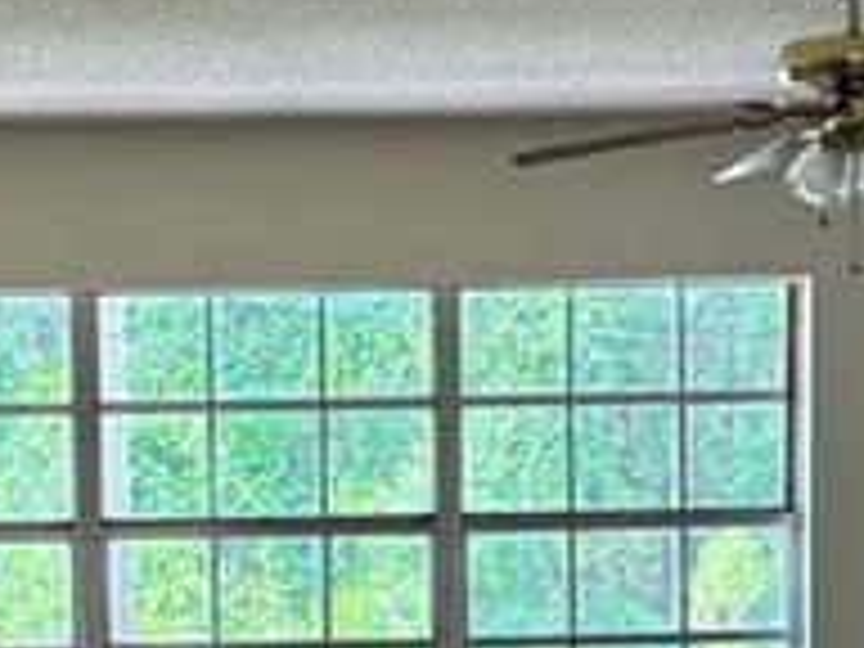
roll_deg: +1.4
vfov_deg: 10.4
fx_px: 3469
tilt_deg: -4.4
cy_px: 837
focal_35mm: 139
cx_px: 230
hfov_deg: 14.1
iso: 160
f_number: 1.6
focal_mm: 5.96
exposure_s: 1/60
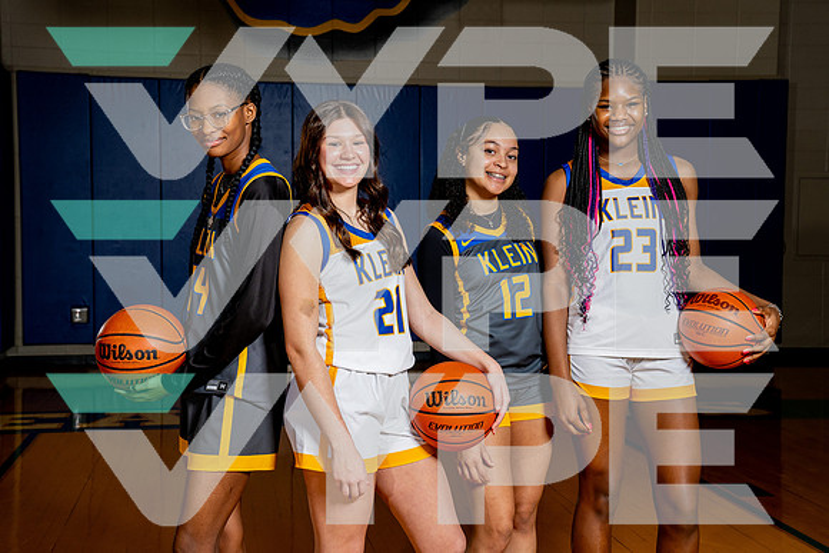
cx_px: 414
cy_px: 276
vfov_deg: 24.2
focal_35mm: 56
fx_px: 1290
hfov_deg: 35.6
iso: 400
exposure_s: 1/250
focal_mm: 56
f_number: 8
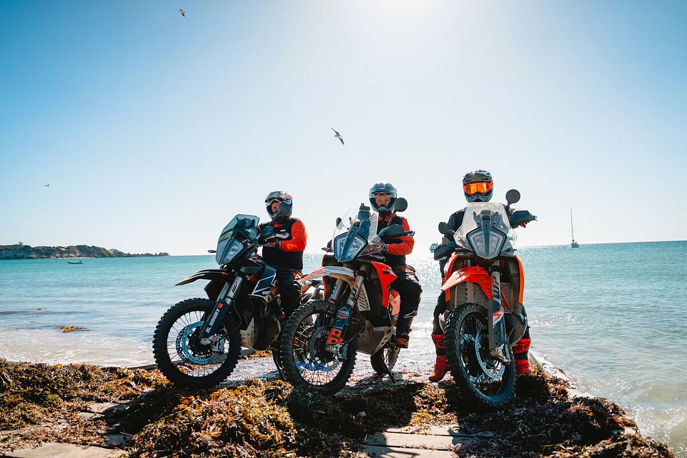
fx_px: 458
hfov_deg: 73.7
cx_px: 344
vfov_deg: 53.1
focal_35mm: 24
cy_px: 229
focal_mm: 24
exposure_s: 1/4000
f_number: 2.8
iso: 250
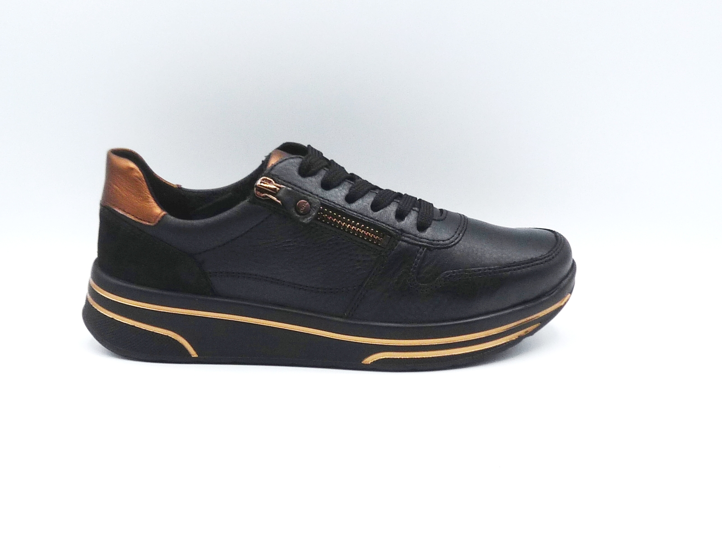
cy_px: 271
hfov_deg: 39.7
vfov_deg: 30.3
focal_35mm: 48
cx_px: 361
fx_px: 1001
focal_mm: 4.8
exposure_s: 1/200
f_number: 5
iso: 100
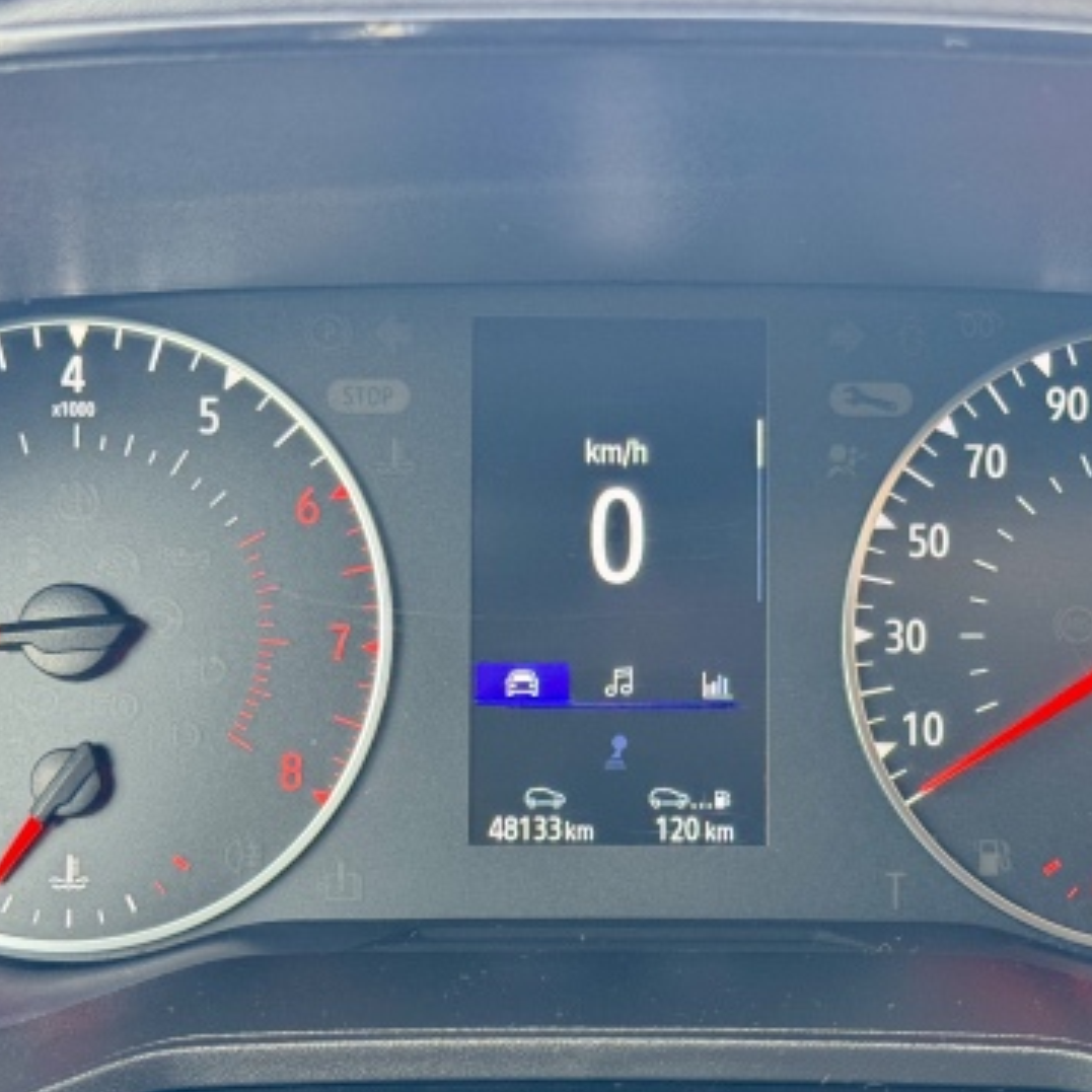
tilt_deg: -22.1
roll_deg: -0.4
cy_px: 660
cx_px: 648
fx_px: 2534
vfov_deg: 24.3
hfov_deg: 24.3
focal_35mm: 71
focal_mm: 6.76
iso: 125
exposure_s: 1/60
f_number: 1.78
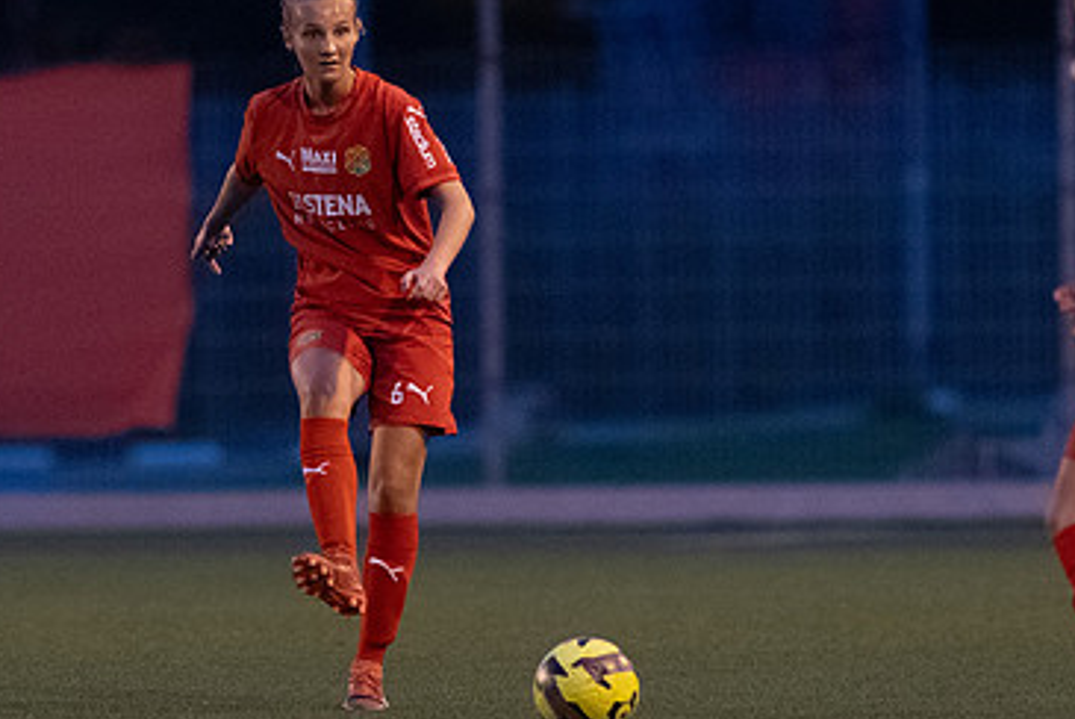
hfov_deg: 2.2
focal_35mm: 953
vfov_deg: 1.4
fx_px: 28479
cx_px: 409
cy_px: 329
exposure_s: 1/640
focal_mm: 300
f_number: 3.2
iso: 8000
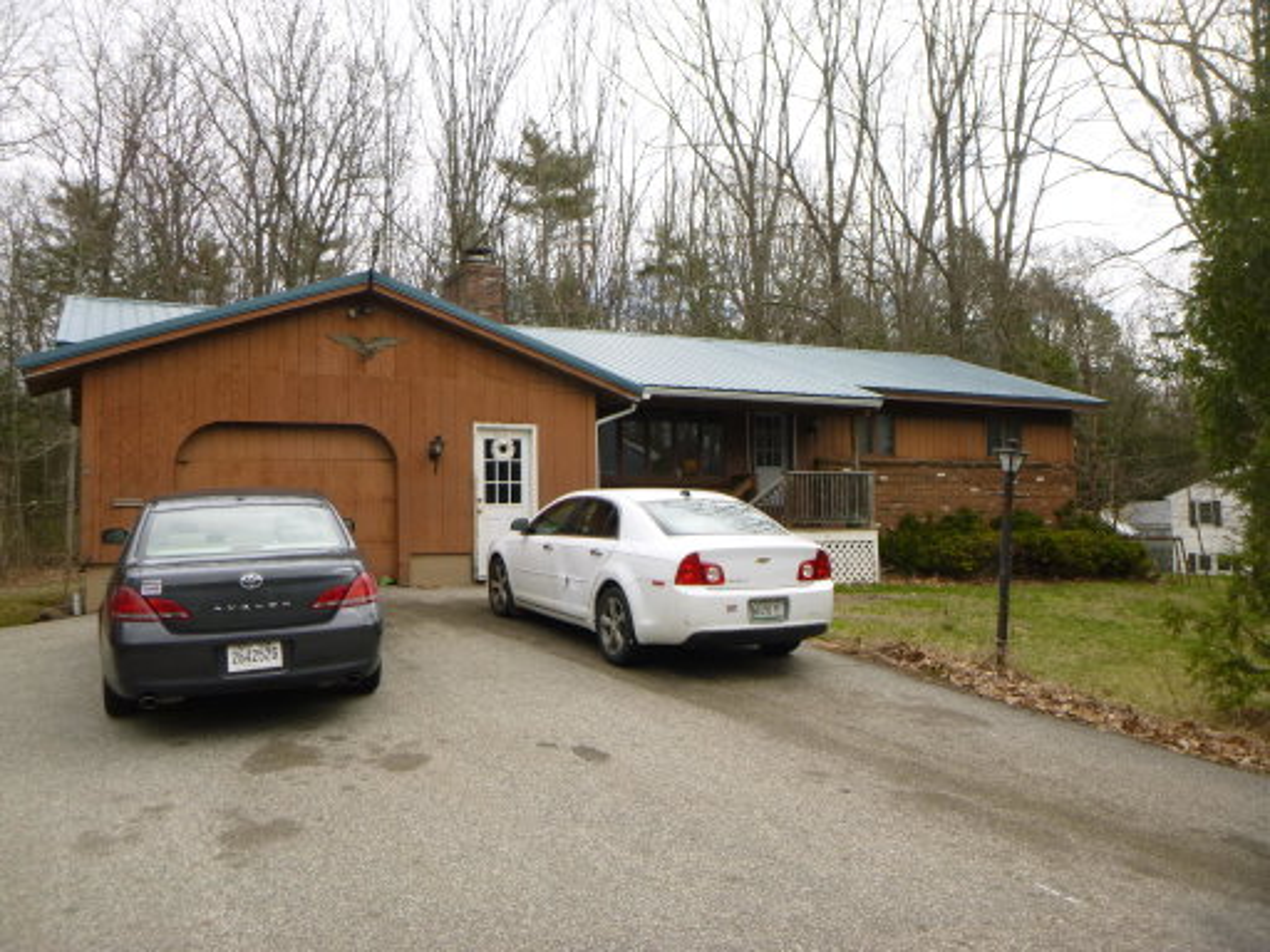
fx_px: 1064
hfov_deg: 61.7
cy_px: 476
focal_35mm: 29
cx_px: 635
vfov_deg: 48.2
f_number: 4.1
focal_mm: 5.2
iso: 100
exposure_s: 1/250
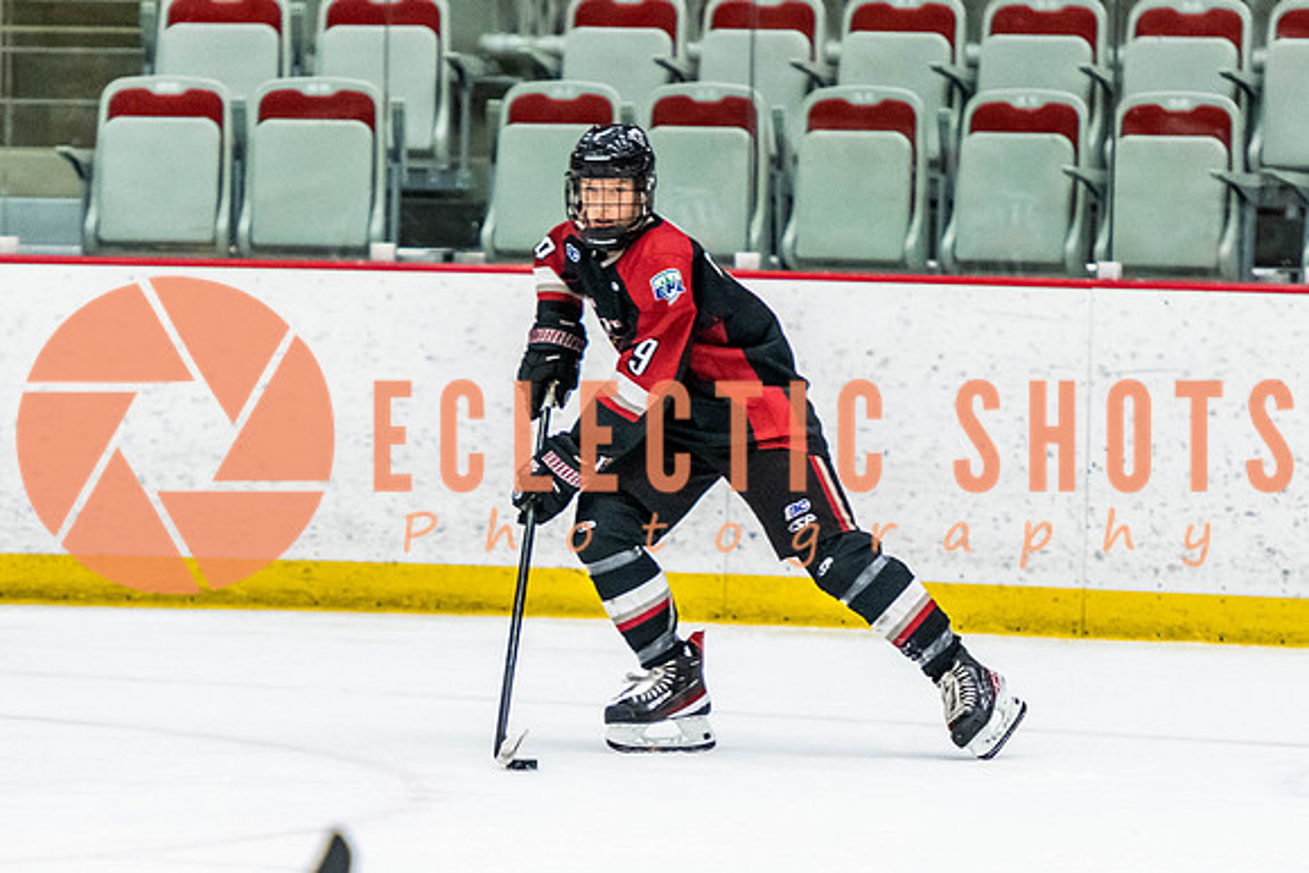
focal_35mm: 347
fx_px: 12631
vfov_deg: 4.0
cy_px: 632
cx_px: 735
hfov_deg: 5.9
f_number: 2.8
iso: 3200
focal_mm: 160
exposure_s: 1/640
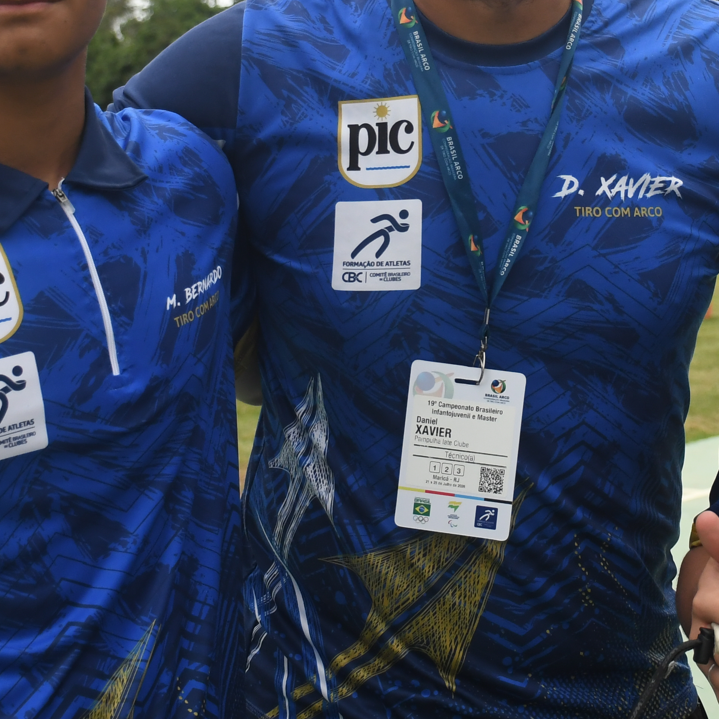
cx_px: 530
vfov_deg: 18.0
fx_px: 2256
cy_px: 148
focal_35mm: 96
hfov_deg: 18.0
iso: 800
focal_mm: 26
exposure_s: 1/640
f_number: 3.8
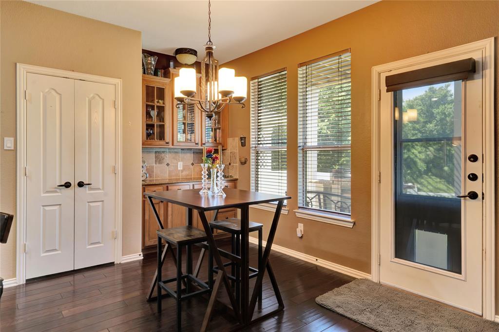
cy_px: 166
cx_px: 250
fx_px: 305
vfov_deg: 57.2
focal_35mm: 22
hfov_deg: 78.6
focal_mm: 22
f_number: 9
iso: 500
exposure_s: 1/10
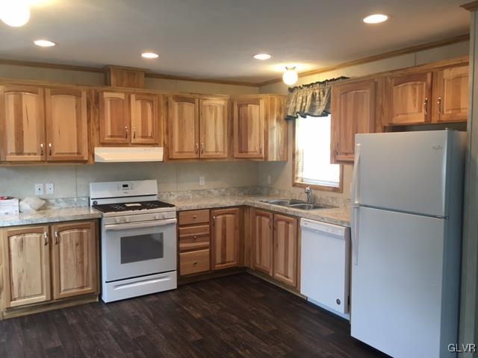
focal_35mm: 29
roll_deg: +0.6
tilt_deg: -4.2
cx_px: 239
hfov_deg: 61.7
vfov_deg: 48.2
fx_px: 400
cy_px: 179
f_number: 2.2
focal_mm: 4.15
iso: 64
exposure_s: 1/30
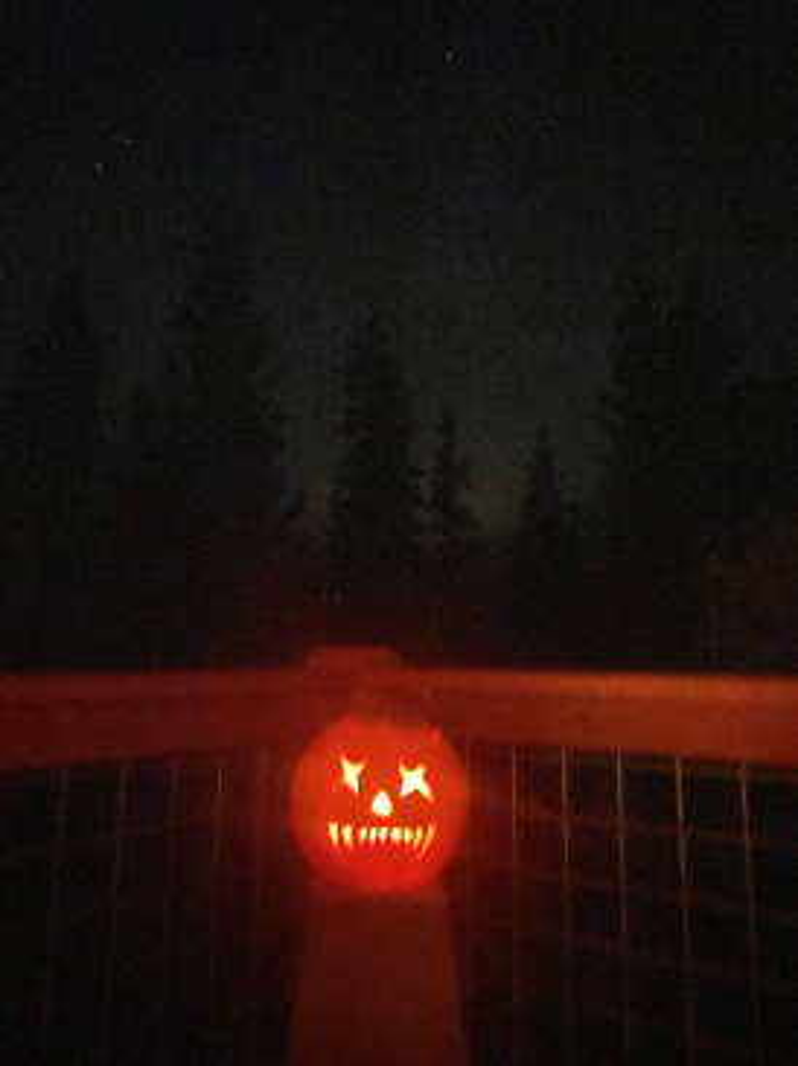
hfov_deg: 53.0
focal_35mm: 26
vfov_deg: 67.3
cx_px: 399
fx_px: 800
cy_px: 533
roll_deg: -1.3
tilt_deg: +8.9
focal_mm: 4.25
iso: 8000
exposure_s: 1.1
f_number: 1.8
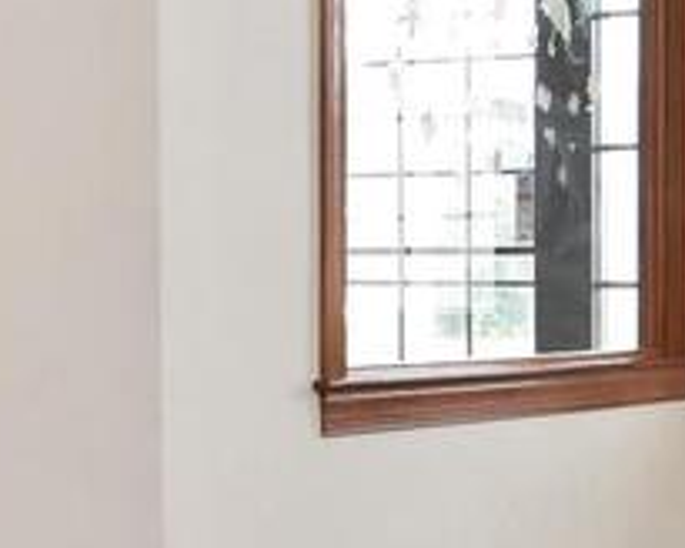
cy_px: 317
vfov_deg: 13.0
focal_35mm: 119
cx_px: 281
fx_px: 2413
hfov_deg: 16.1
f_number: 8
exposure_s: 1/100
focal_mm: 12
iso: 800
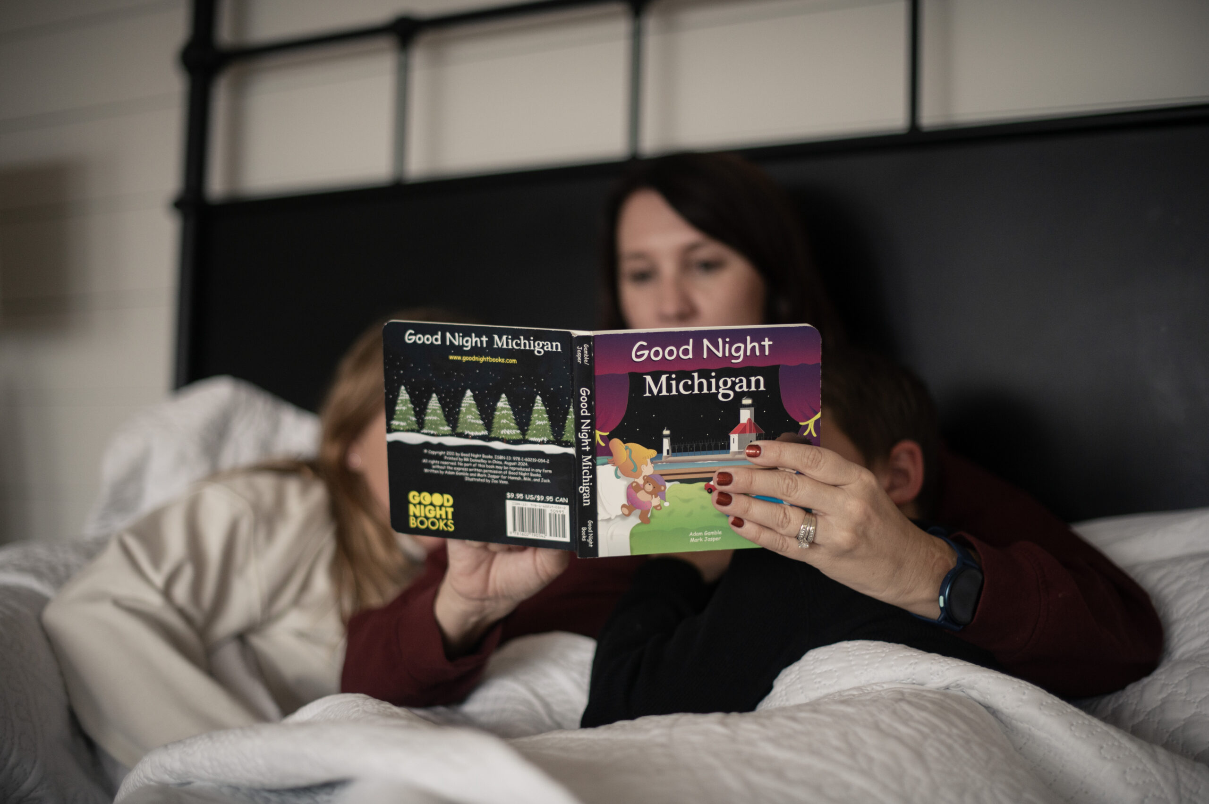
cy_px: 402
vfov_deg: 27.0
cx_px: 604
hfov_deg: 39.6
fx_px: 1678
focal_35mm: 50
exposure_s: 1/125
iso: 400
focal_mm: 50
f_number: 1.4
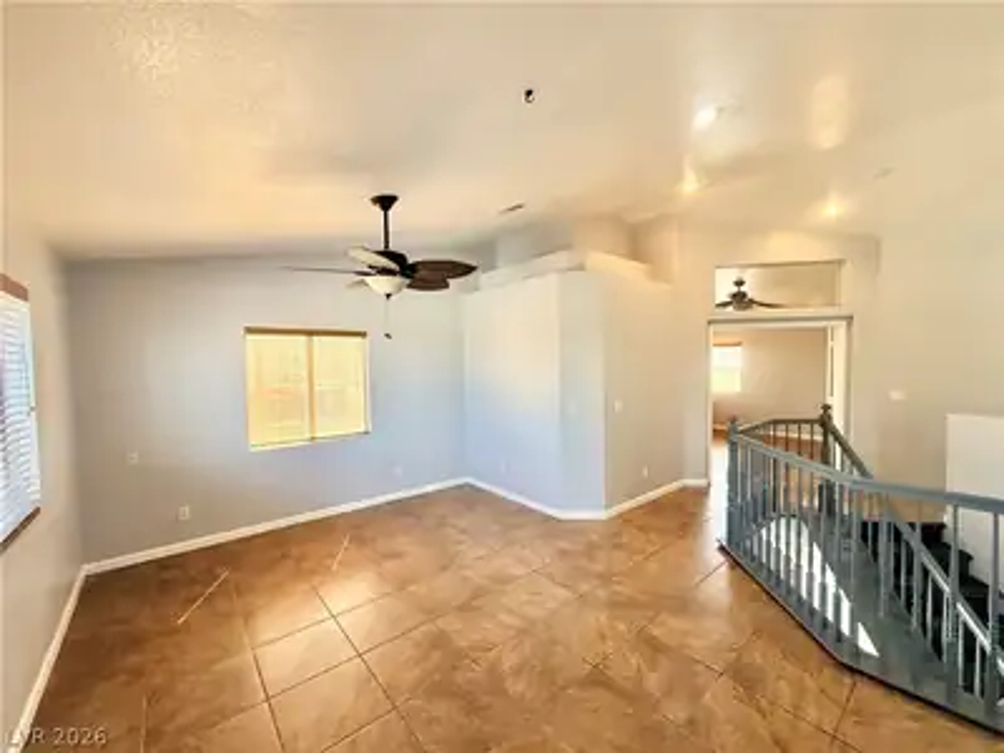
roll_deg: +0.8
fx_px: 406
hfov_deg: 102.1
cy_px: 376
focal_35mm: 14
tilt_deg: -0.8
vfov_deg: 85.7
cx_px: 502
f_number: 2.2
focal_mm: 2.22
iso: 160
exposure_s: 1/120
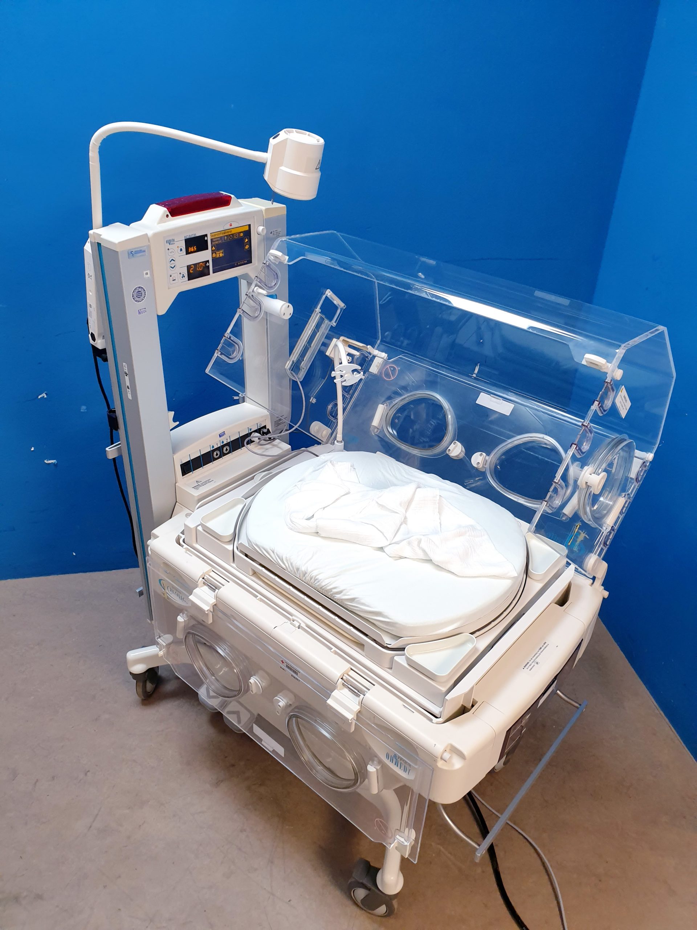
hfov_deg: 53.1
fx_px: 698
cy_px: 465
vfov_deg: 67.3
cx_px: 348
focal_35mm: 26
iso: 160
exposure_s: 1/50
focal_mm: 4.3
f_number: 2.4
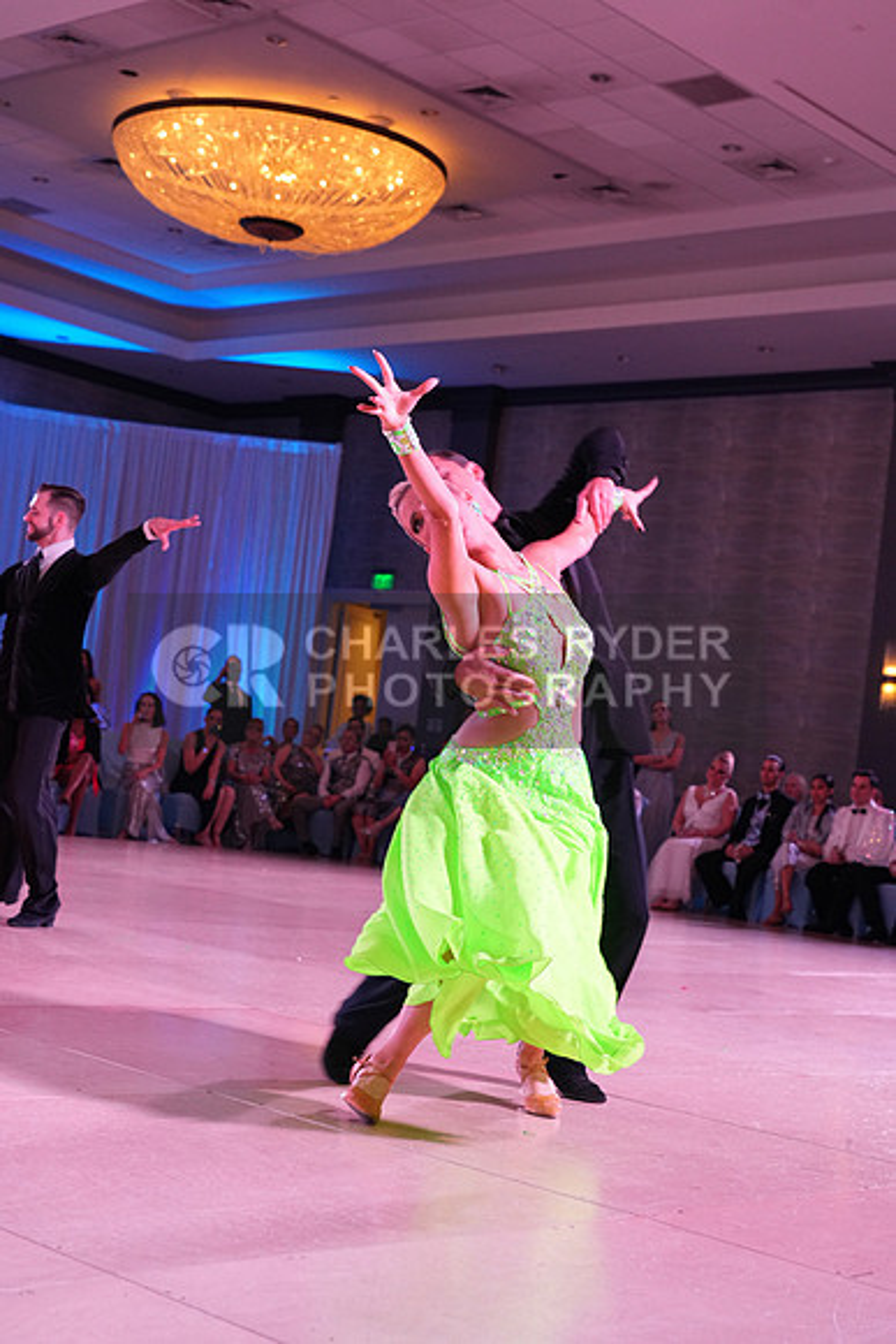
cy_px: 672
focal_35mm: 52
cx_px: 448
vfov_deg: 38.2
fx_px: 1940
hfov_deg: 26.0
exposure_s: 1/250
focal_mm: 52
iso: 2500
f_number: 5
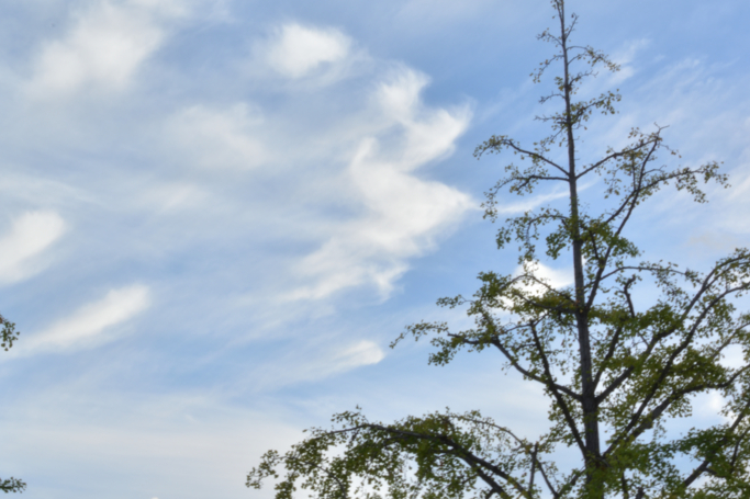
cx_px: 249
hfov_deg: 24.9
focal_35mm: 81
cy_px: 254
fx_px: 1687
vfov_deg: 16.8
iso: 100
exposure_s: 1/5
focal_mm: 36
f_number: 32
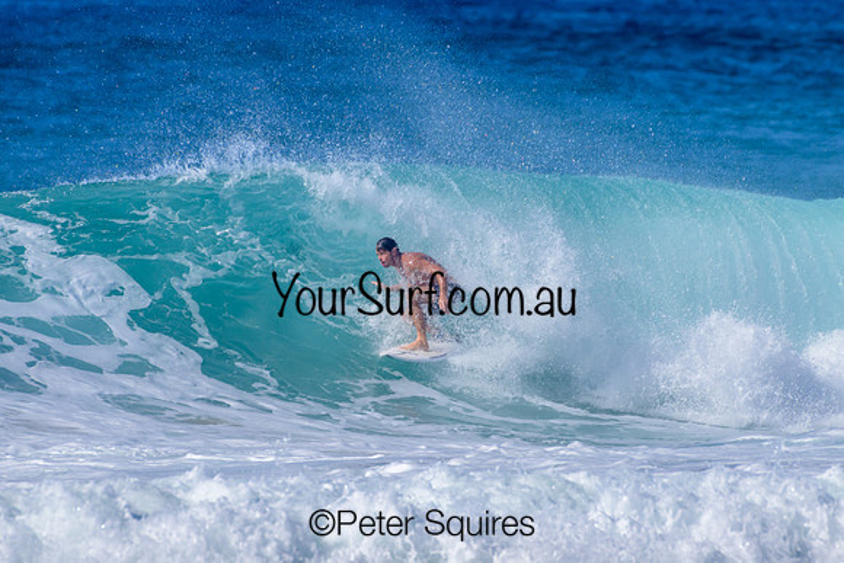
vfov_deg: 1.4
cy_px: 282
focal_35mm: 1000
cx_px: 422
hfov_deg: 2.1
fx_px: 23449
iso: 640
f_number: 11
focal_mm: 1000
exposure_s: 1/2000
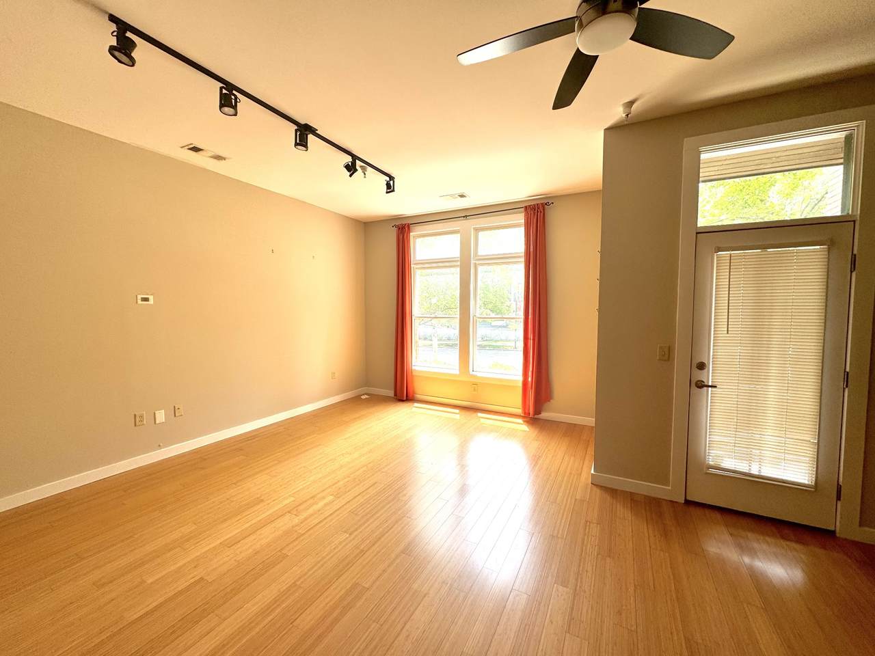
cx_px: 438
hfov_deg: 102.1
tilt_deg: -2.8
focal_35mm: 14
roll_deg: -0.9
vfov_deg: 85.7
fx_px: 354
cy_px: 328
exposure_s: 1/108
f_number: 2.2
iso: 40
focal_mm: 2.22
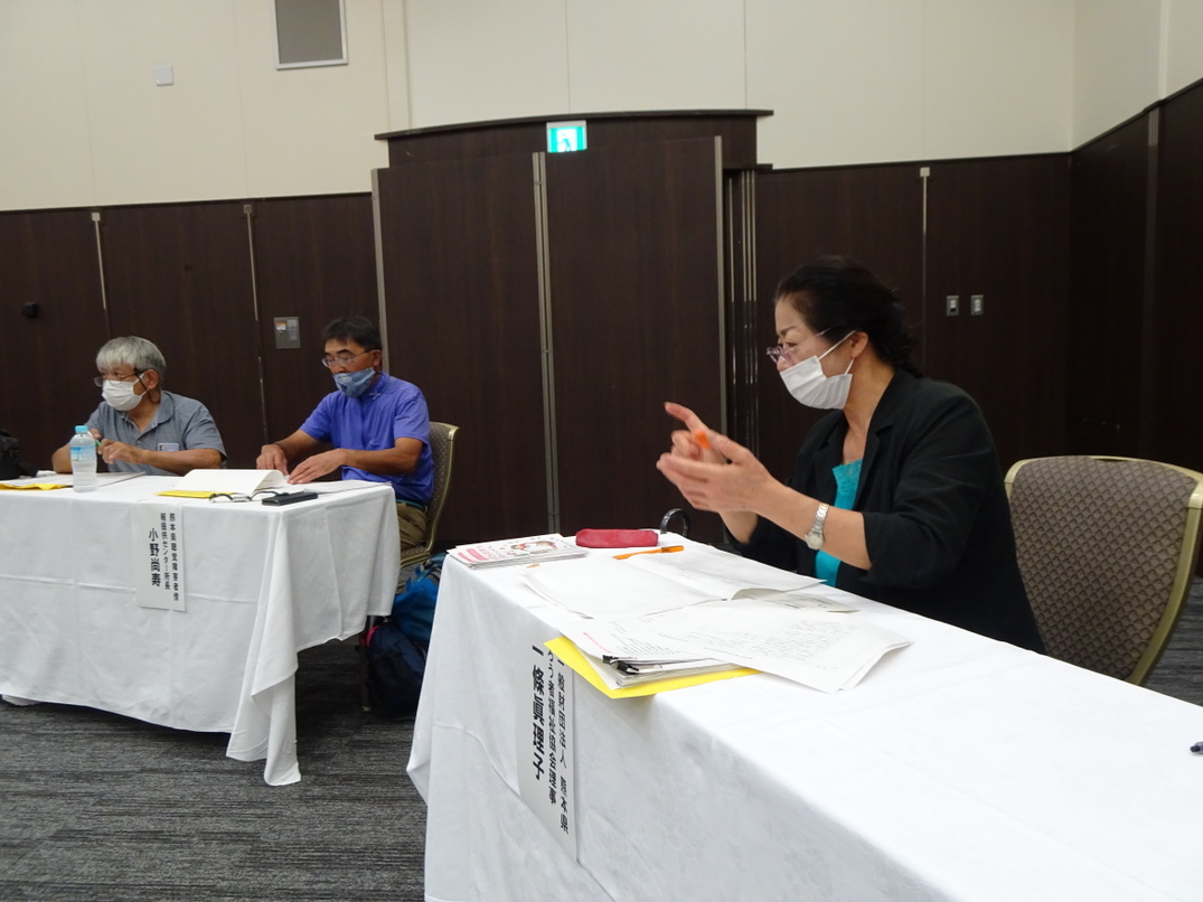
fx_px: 869
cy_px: 452
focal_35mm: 25
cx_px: 600
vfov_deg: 54.9
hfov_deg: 69.4
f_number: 3.5
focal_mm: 4.1
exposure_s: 1/30
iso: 250
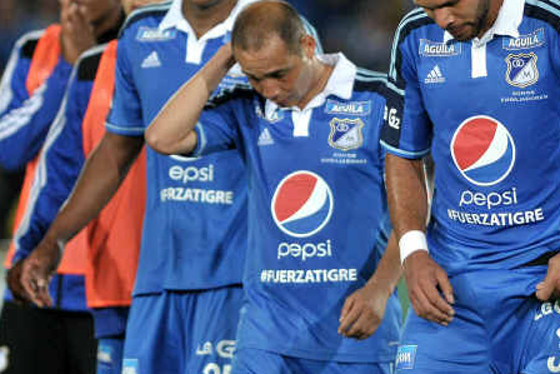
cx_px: 442
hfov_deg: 2.1
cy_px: 108
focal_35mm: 988
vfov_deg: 1.4
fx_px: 15373
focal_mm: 300
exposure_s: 1/1000
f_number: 2.8
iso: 1000
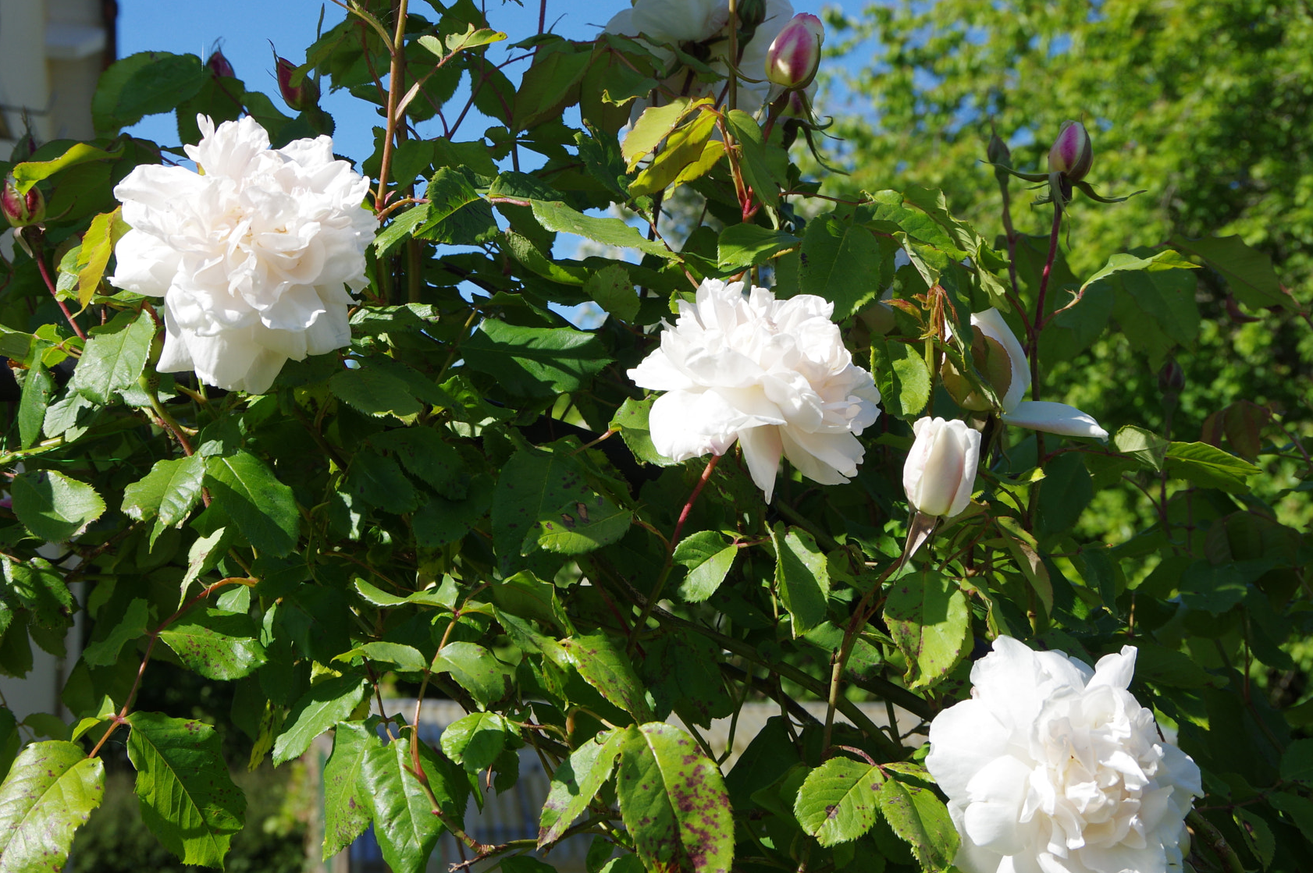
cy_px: 417
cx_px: 558
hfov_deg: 35.6
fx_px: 2041
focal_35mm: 56
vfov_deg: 24.2
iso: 200
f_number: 9
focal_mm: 31
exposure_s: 1/320
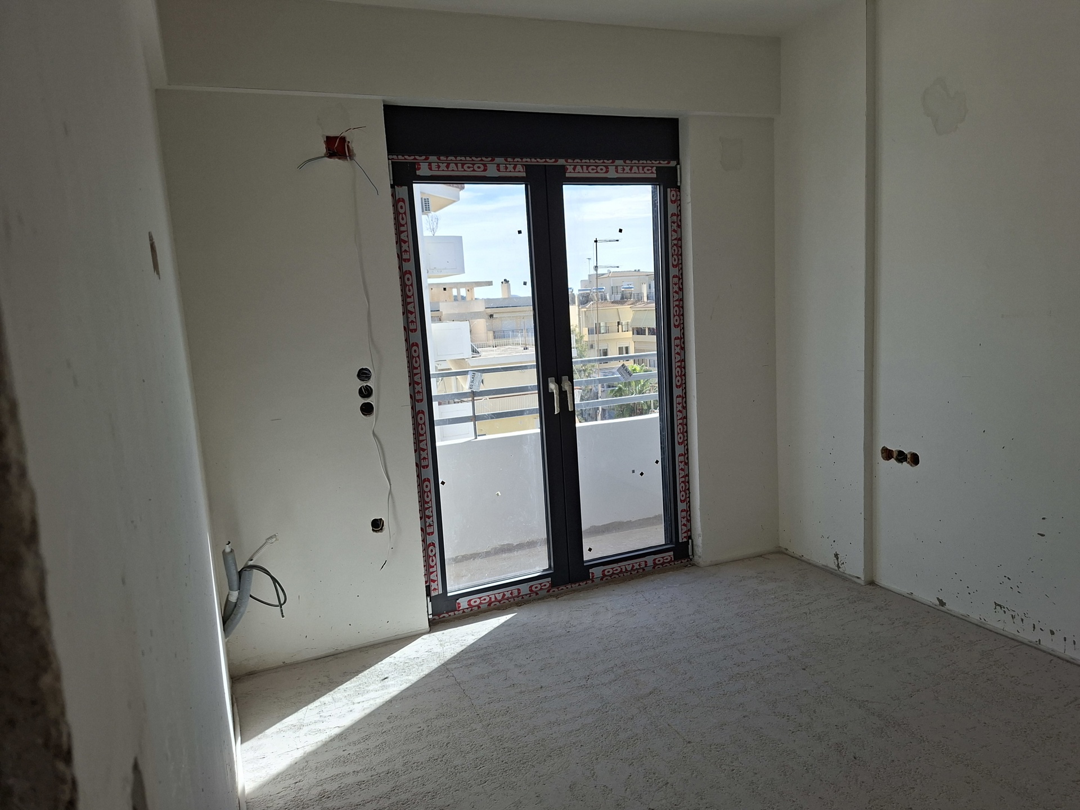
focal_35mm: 23
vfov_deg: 58.9
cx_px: 540
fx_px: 718
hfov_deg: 73.9
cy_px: 405
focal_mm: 5.54
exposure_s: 1/747
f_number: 1.8
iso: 50
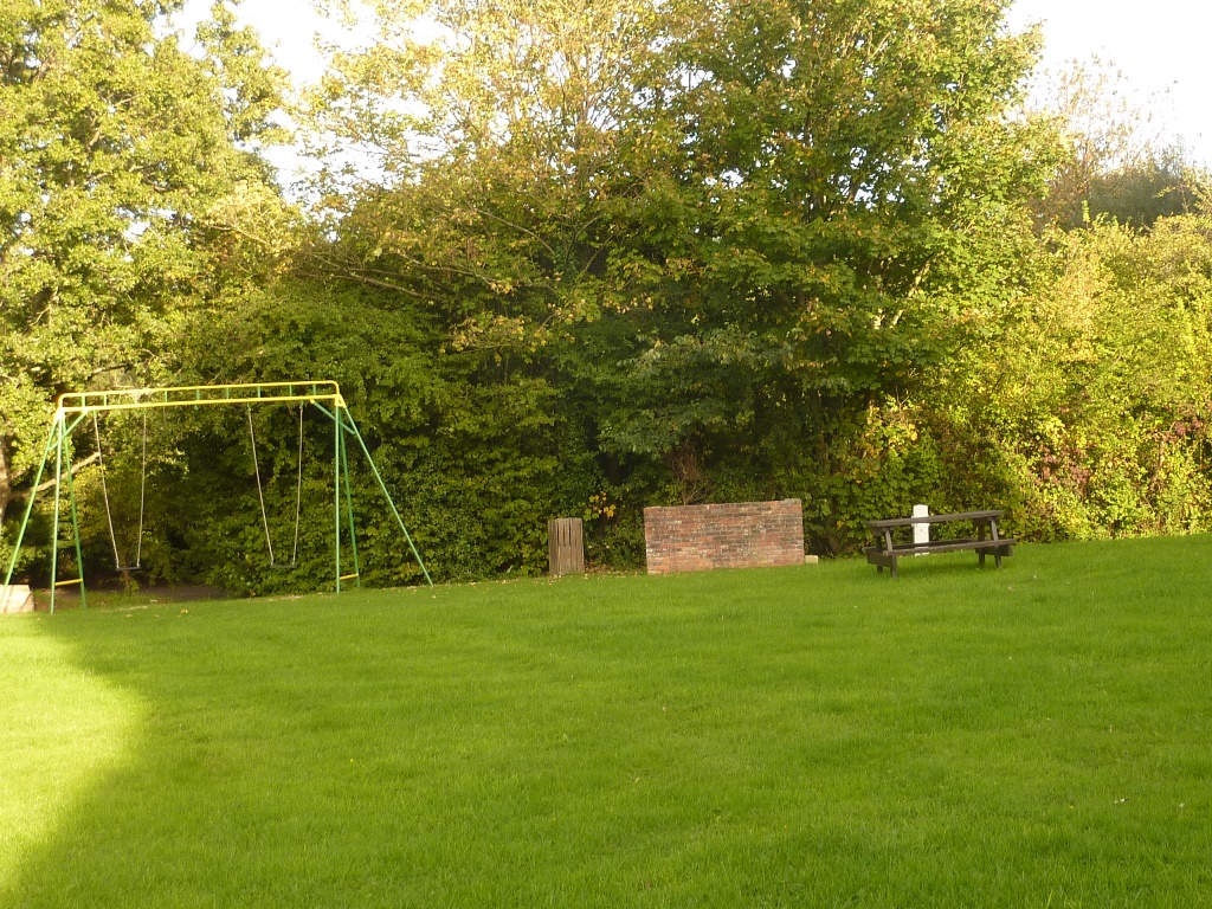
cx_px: 606
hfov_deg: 35.5
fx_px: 1891
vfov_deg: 27.0
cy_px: 454
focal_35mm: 54
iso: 80
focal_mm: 6.1
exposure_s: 1/100
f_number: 3.6
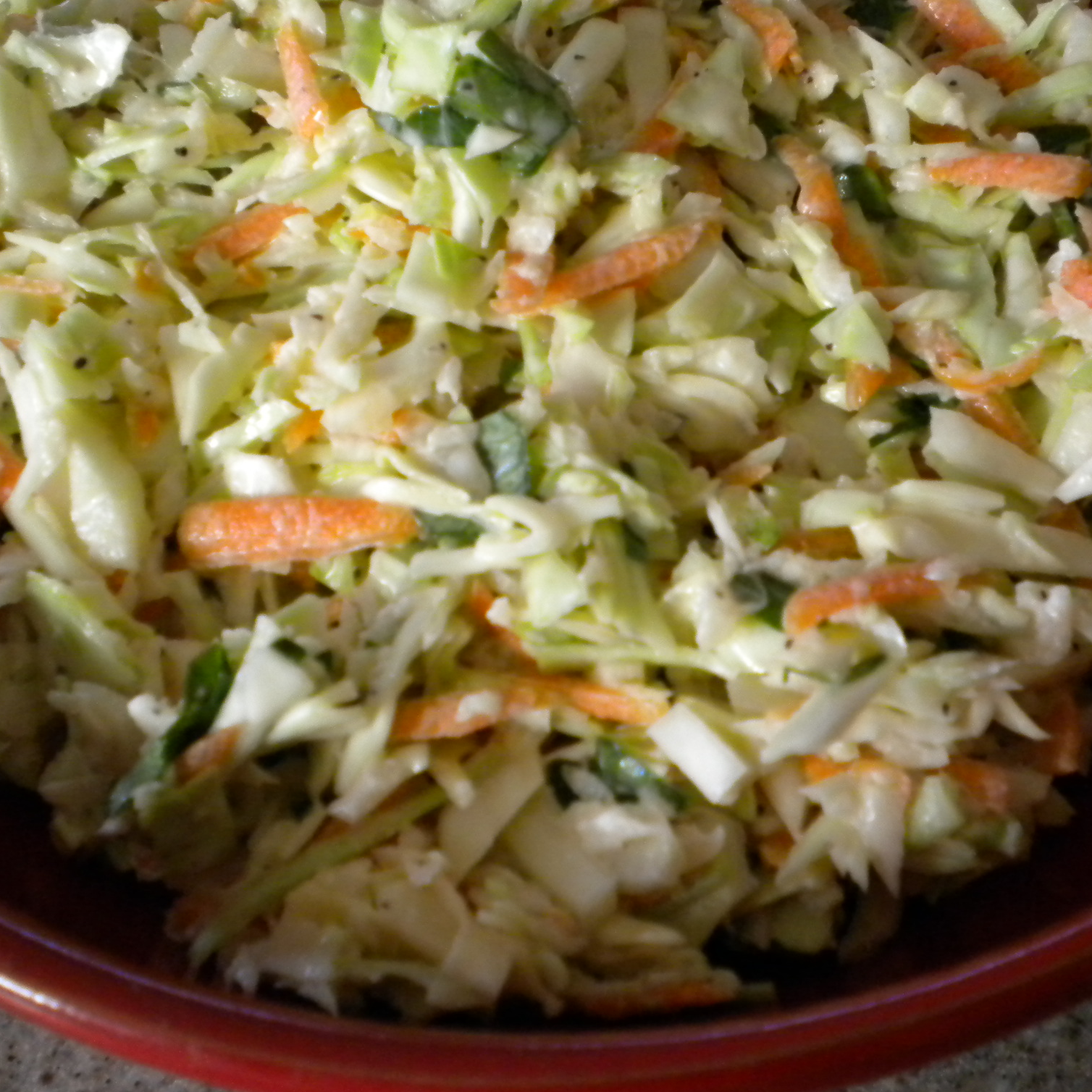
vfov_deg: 40.0
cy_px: 539
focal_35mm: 42
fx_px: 1499
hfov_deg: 40.0
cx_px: 550
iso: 400
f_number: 3.1
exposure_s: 1/39.3
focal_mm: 6.3
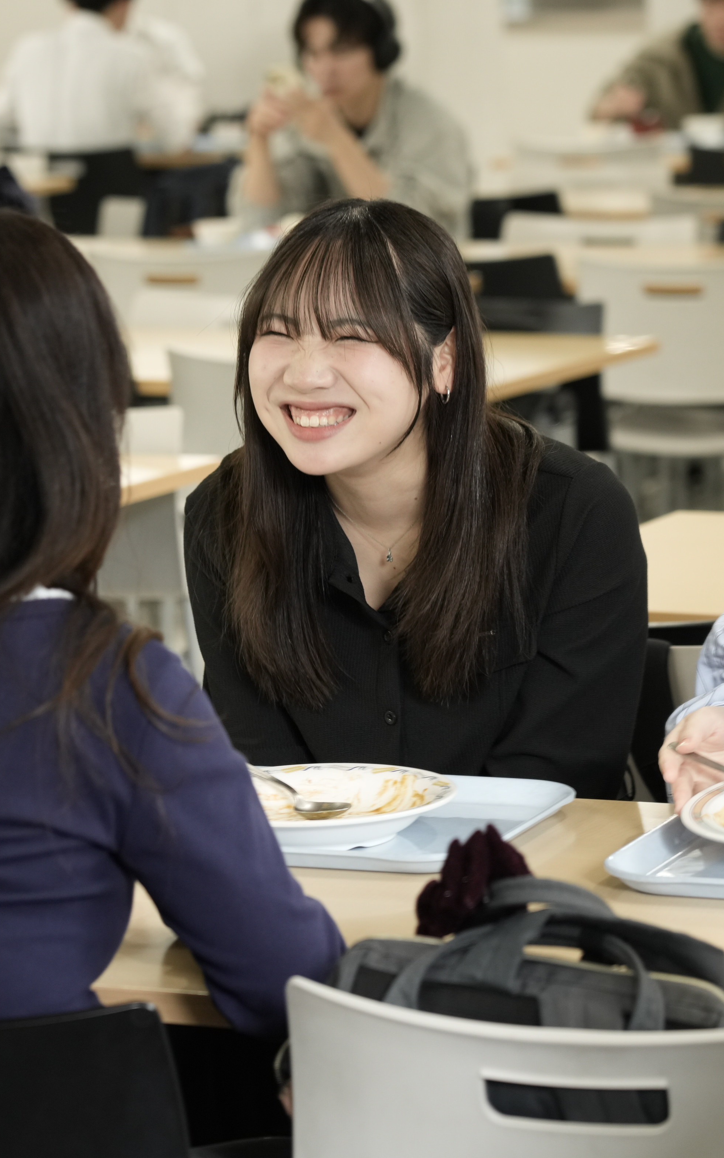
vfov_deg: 14.6
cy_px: 576
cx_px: 345
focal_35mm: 143
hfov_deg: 9.2
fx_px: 4514
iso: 800
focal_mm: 93
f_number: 4
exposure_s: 1/50
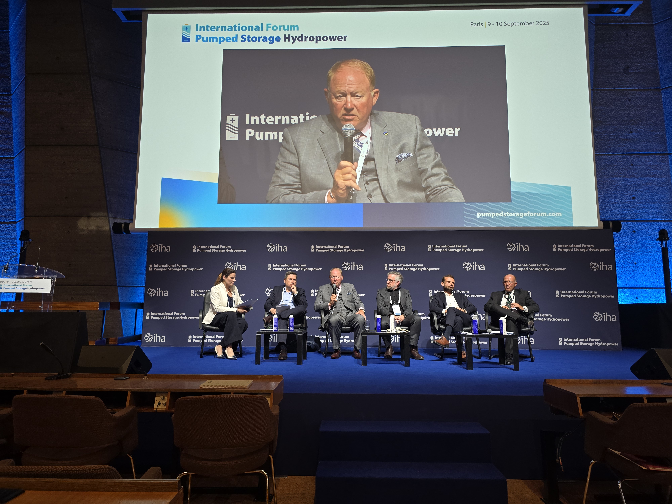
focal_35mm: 23
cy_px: 252
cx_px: 336
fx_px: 446
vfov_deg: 58.9
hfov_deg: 73.9
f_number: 1.7
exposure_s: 1/50
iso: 100
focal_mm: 6.3
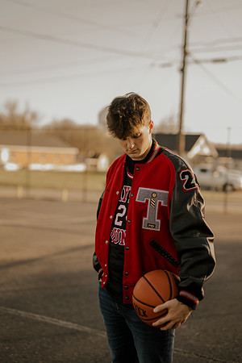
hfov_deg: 27.0
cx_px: 121
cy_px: 182
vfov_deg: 39.6
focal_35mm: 50
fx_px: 504
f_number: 1.8
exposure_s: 1/1250
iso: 200
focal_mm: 50
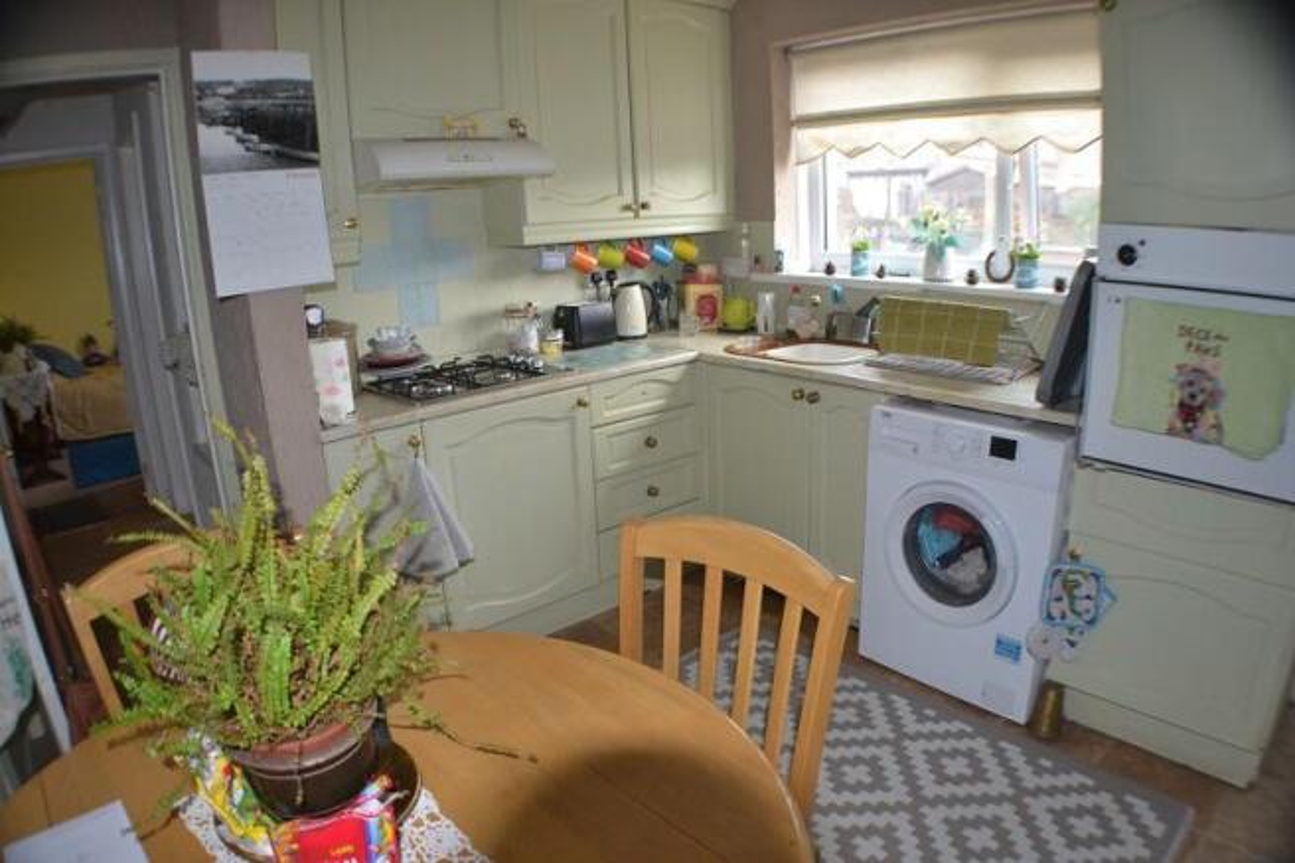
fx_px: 971
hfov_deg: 67.4
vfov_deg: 47.9
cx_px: 648
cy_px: 432
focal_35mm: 27
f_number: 3.5
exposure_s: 1/60
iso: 800
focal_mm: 18
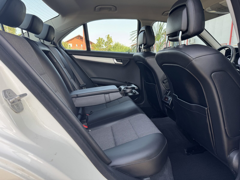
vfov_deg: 56.8
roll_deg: -0.6
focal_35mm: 24
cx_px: 120
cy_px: 90
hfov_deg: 71.6
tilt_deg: -10.7
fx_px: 166
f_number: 1.78
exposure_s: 1/189
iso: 64
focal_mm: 6.76
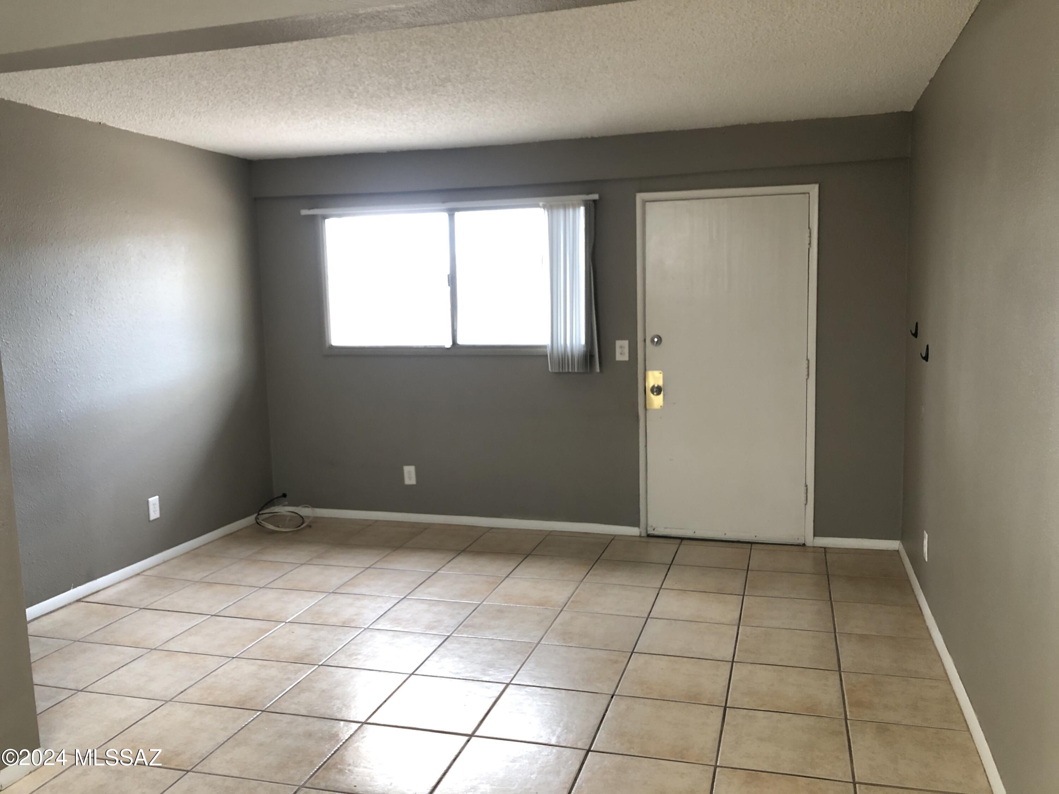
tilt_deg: -8.4
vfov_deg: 49.7
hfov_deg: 63.4
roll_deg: +1.0
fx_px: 857
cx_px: 530
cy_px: 397
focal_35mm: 28
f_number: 1.8
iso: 50
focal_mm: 3.99
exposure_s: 1/15
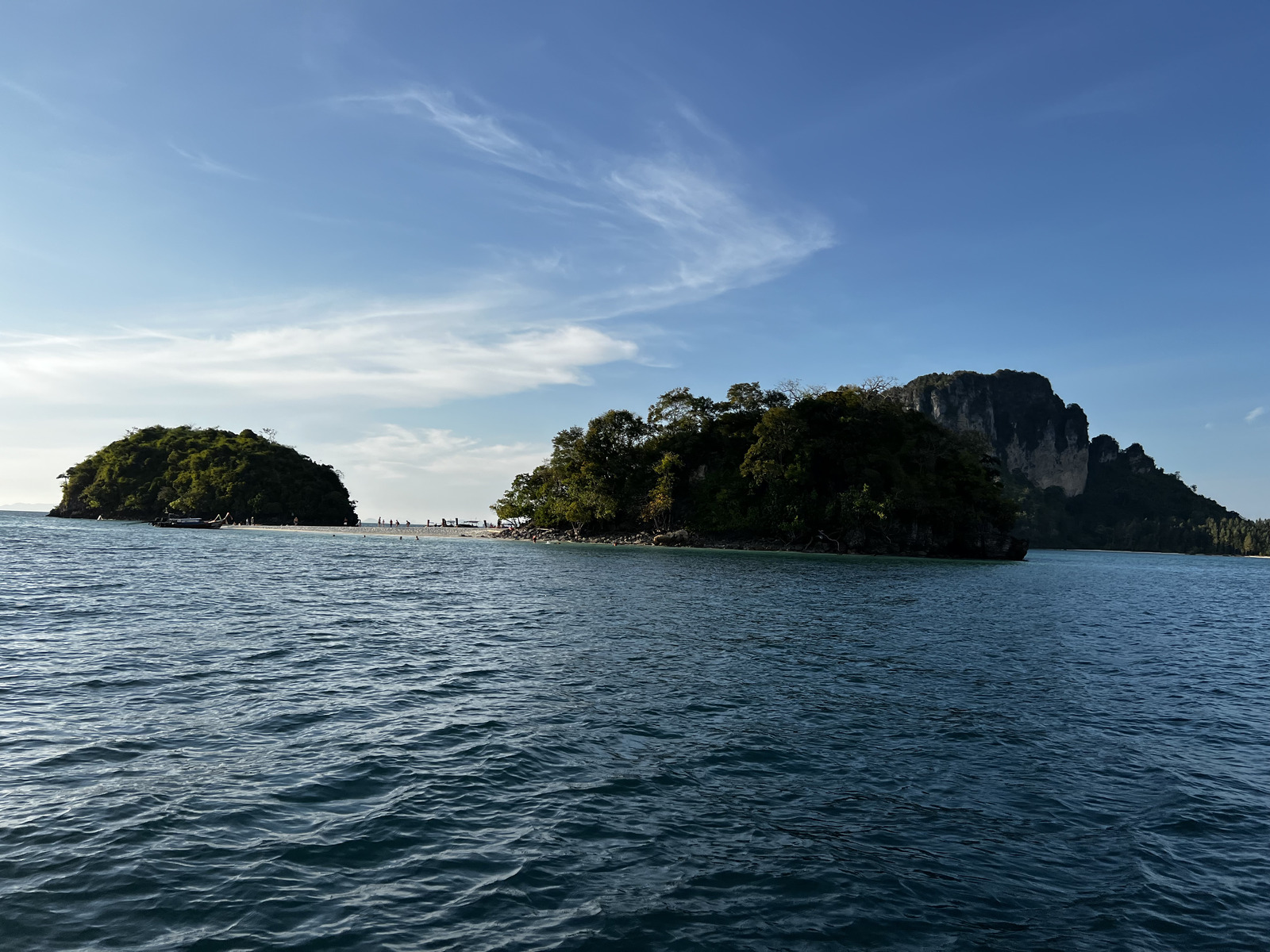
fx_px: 954
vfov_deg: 53.1
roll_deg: -4.2
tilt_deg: +2.6
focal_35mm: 26
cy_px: 476
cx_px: 635
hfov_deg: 67.3
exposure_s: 1/4274
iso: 50
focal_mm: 5.7
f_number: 1.5
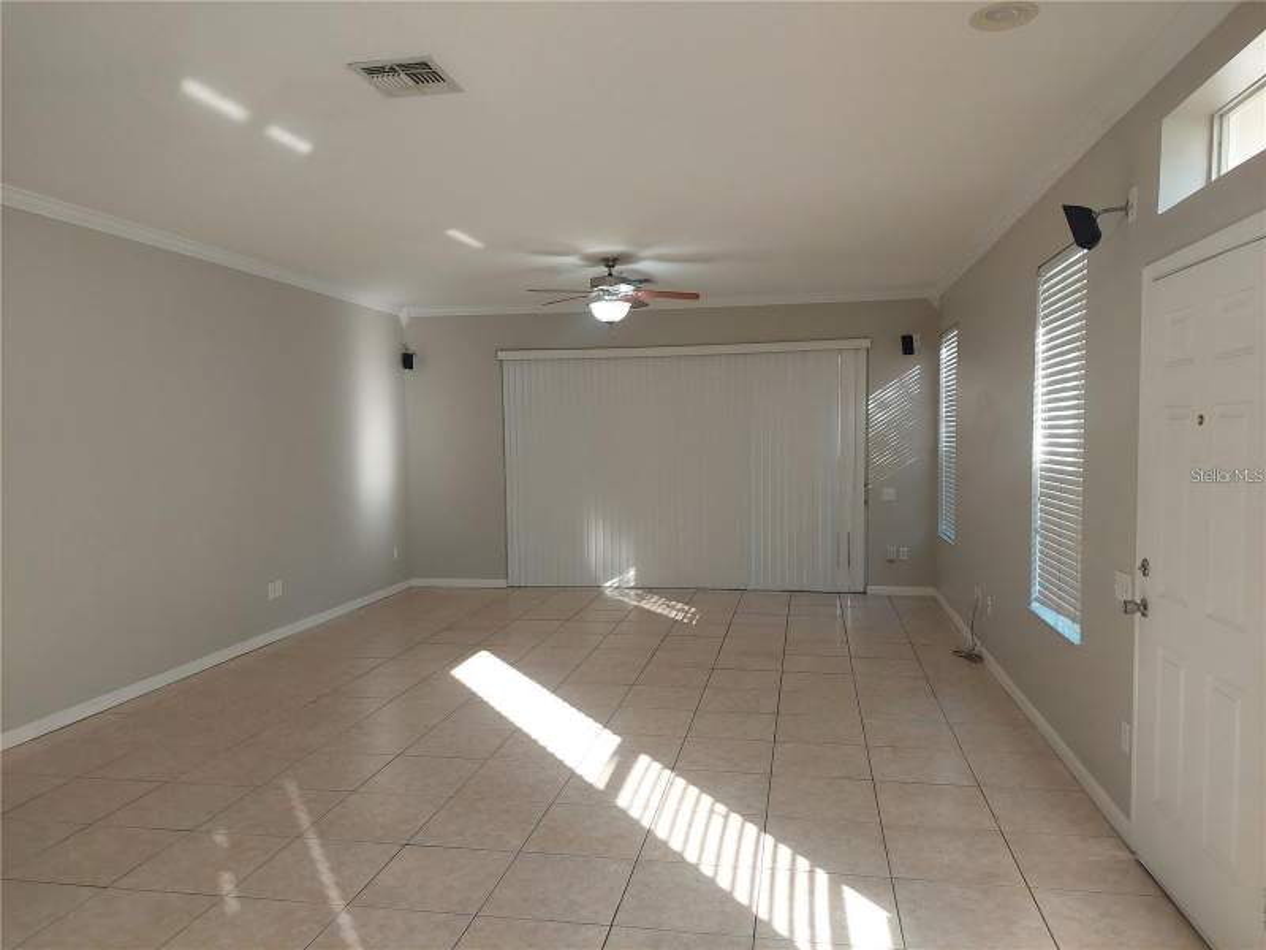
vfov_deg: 56.8
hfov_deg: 71.6
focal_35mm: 24
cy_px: 475
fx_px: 878
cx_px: 633
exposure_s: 1/120
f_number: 1.8
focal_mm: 5.23
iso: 100
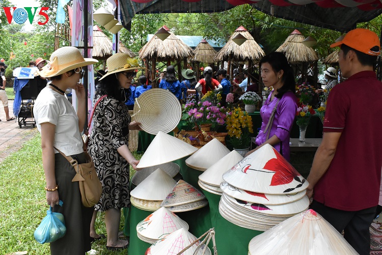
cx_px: 191
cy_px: 128
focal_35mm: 33
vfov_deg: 40.0
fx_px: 350
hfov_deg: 57.2
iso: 3200
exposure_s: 1/800
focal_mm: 22
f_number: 14
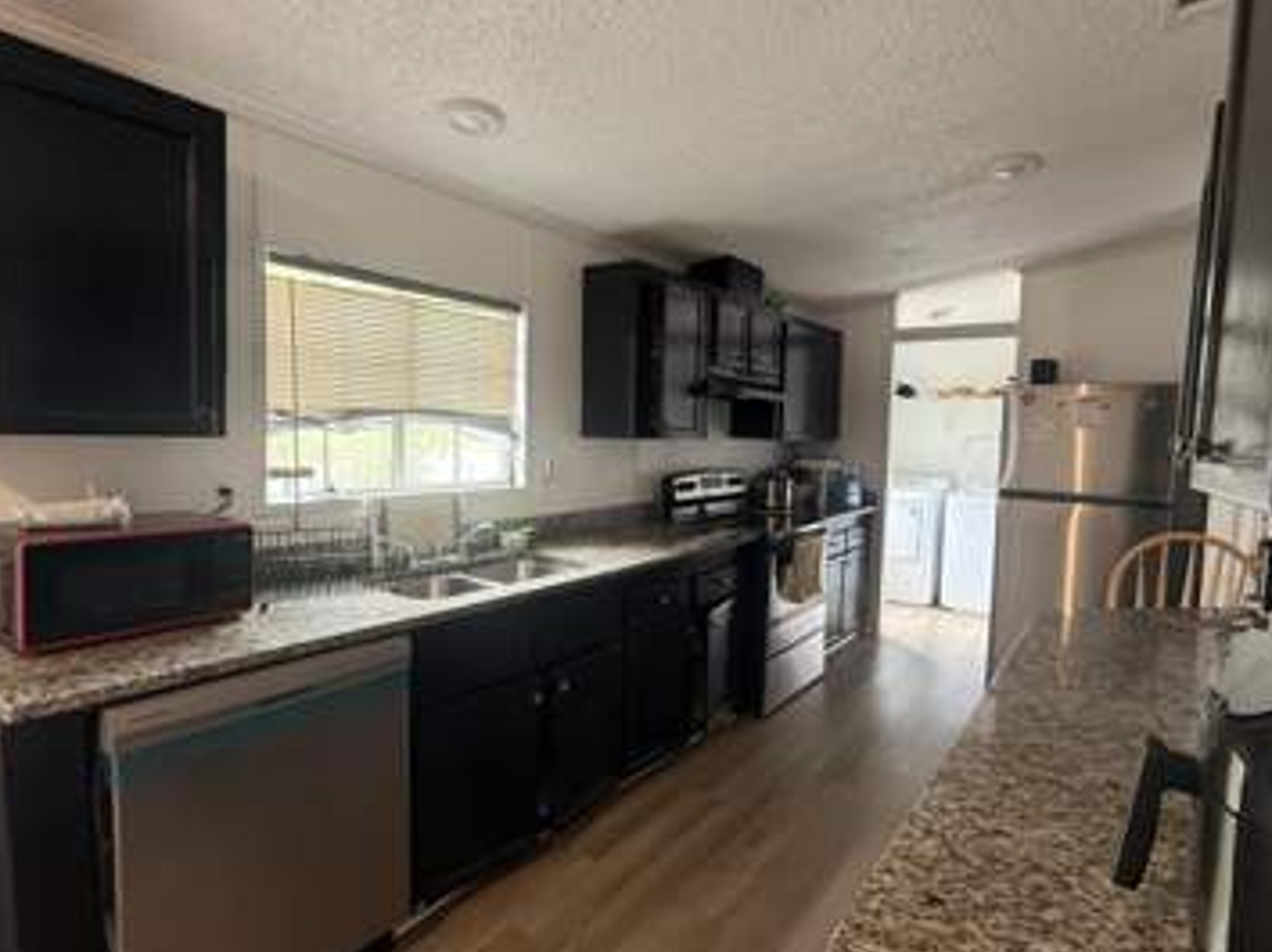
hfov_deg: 84.4
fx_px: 698
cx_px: 708
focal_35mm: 19
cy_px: 472
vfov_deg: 68.6
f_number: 2.2
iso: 320
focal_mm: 2.22
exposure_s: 1/60
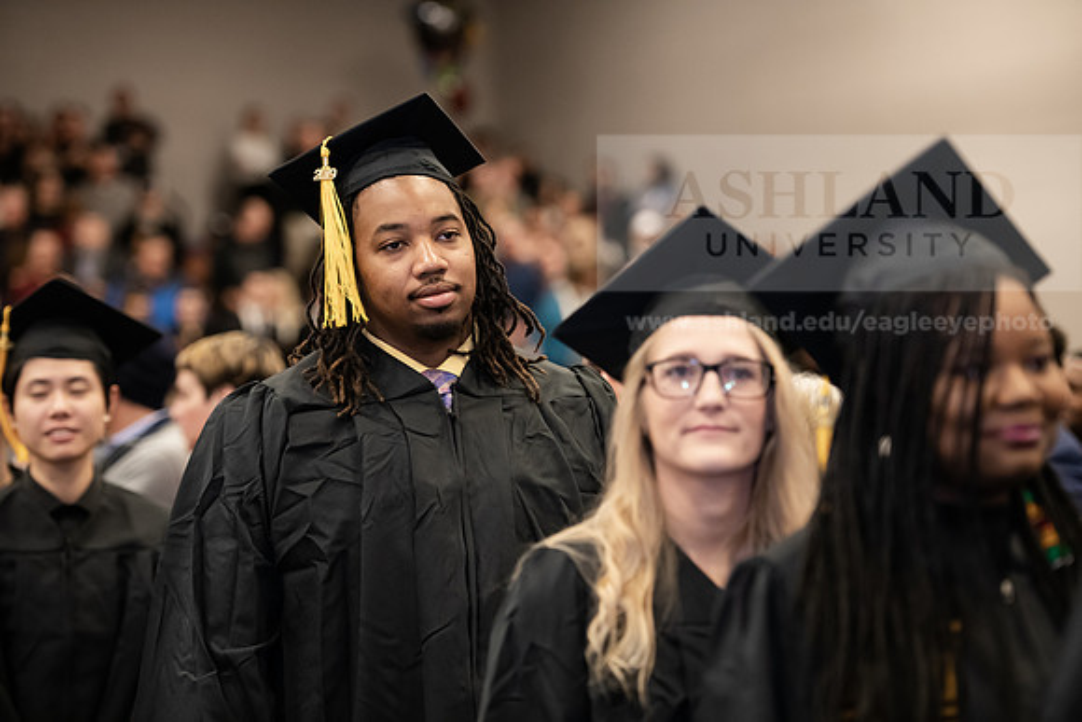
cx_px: 541
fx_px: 3487
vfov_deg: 11.8
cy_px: 361
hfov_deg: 17.6
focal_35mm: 116
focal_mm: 116
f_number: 3.2
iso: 2000
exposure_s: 1/200
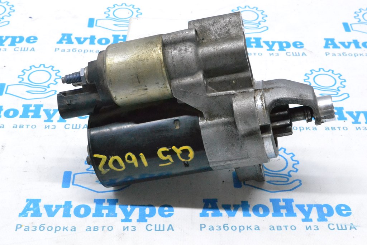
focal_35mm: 66
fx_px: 673
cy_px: 122
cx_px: 184
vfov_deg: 20.6
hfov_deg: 30.5
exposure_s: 1/100
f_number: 13
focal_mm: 44
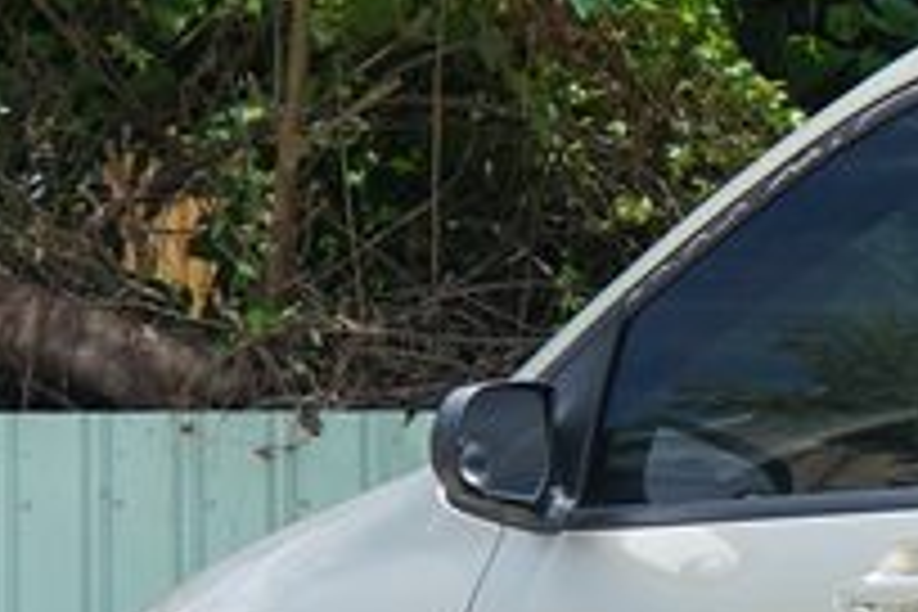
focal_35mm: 241
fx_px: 6145
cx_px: 1904
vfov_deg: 5.7
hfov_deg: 8.1
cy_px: 524
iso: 100
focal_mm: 48
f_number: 8
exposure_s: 1/125
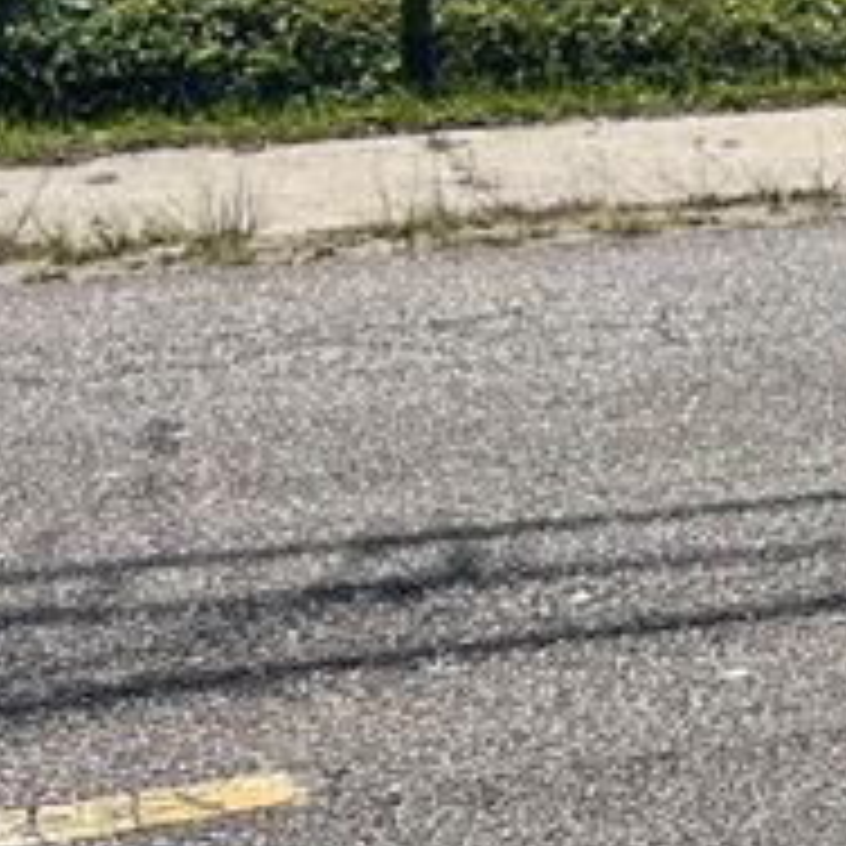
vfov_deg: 13.5
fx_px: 3456
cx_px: 1840
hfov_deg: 12.0
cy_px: -202
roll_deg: -0.6
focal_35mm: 125
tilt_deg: -4.1
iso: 50
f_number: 1.5
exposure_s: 1/4630
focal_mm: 5.7
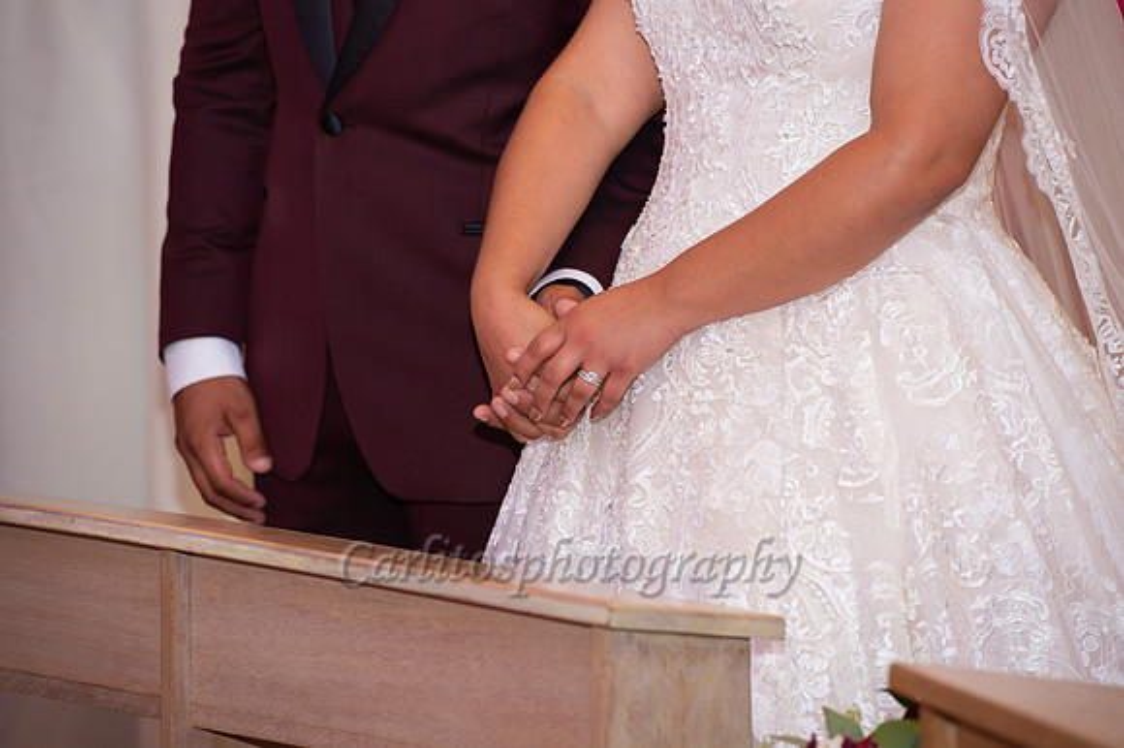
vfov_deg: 6.9
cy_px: 374
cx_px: 562
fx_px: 6241
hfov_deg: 10.3
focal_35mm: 200
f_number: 4.5
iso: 1250
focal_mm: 200
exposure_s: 1/60
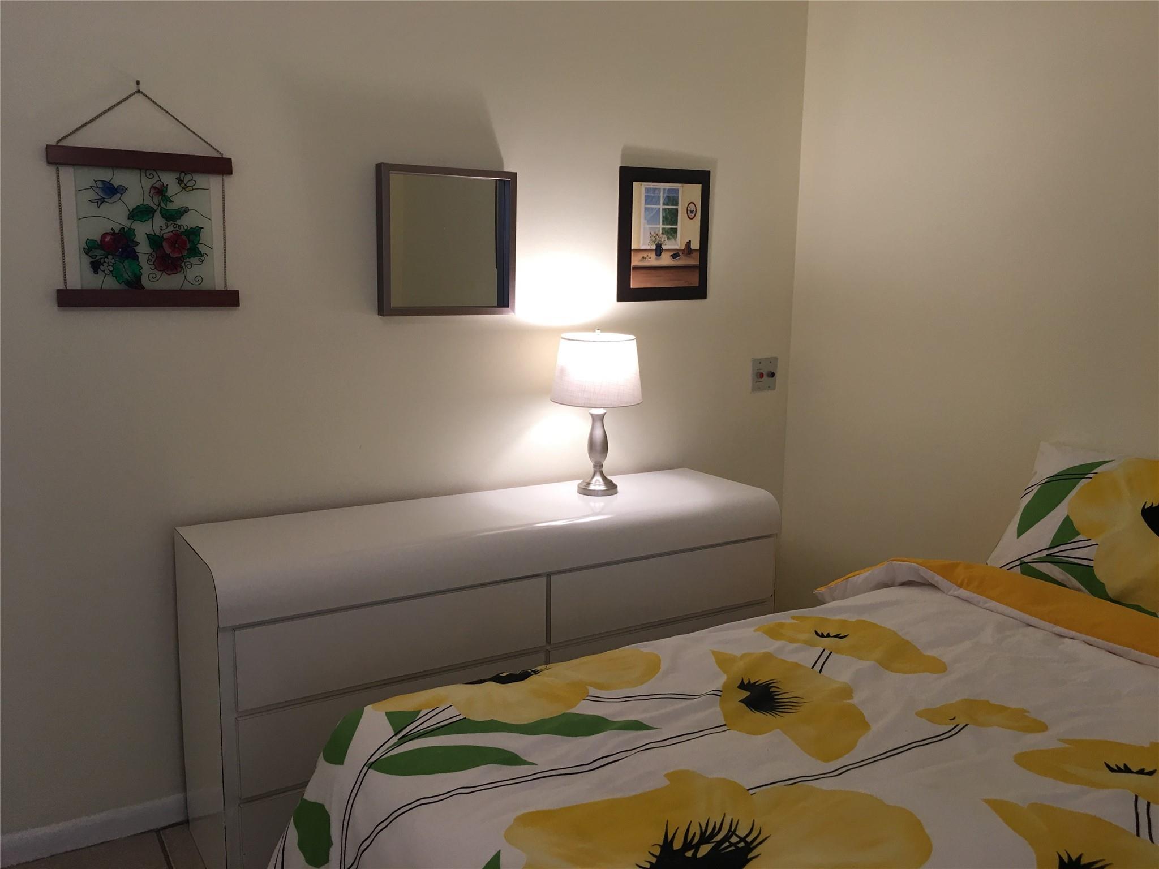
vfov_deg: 48.2
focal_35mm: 29
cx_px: 580
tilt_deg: -9.3
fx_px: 971
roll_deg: -0.6
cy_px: 434
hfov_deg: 61.7
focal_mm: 4.15
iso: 25
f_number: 2.2
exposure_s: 1/15
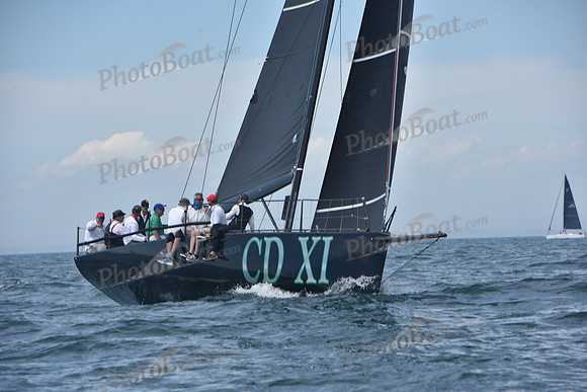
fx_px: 3262
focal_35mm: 200
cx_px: 294
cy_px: 196
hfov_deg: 10.3
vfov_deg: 6.9
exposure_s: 1/800
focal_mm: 200
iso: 250
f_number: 9
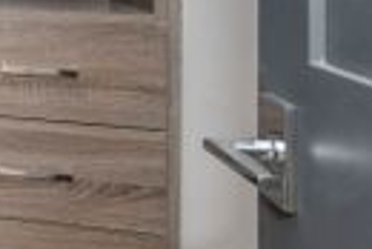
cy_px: -47
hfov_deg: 21.2
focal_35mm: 63
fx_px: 652
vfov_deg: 20.3
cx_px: -298
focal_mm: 16
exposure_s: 1/250
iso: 320
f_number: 8
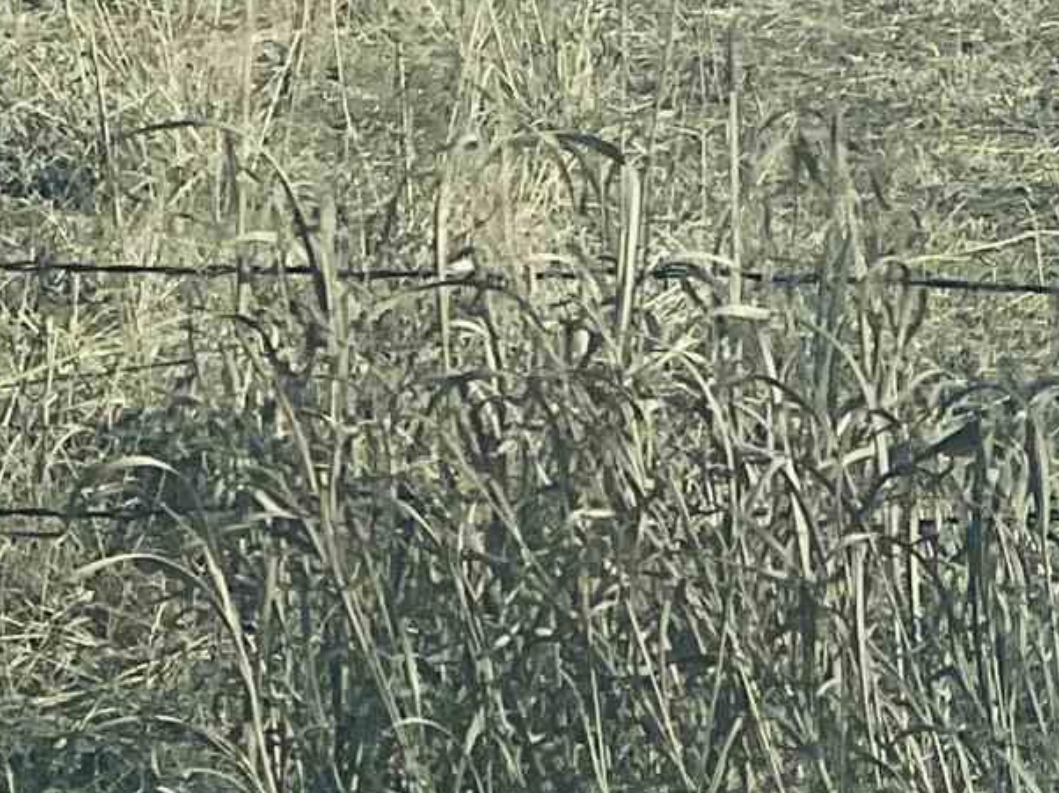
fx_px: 12018
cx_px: 1699
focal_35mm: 393
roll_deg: +0.7
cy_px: -1083
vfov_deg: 3.7
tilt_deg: +3.6
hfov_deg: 5.0
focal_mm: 9
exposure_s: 1/508
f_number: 2.8
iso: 32
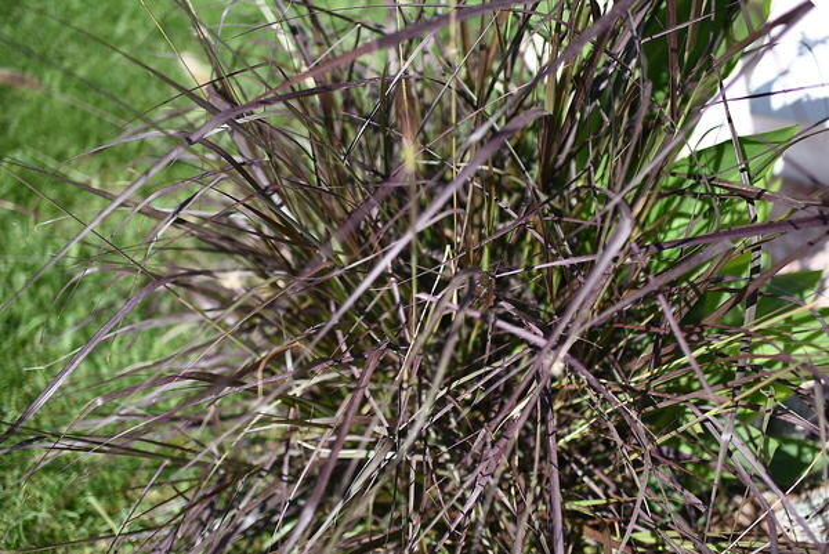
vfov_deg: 37.9
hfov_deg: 54.4
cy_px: 277
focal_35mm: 35
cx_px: 414
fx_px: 807
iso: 125
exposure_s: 1/4000
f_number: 1.4
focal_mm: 35
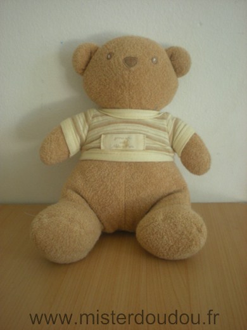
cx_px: 124
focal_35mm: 38
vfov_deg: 49.0
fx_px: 362
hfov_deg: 37.7
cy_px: 165
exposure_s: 1/42
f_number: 3.1
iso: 200
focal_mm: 6.3
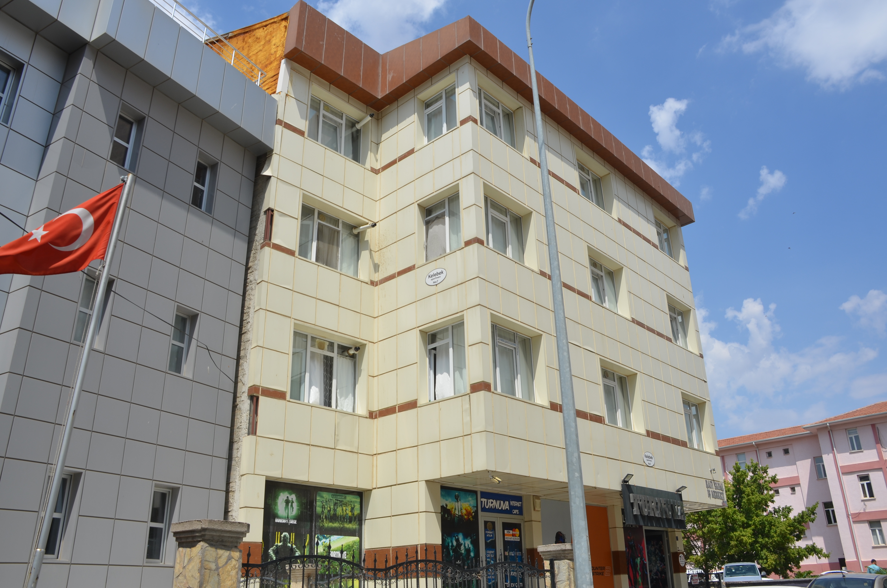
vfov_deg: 43.4
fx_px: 738
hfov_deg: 62.0
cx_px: 444
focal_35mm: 30
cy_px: 294
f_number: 9
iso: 100
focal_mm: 20
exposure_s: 1/320
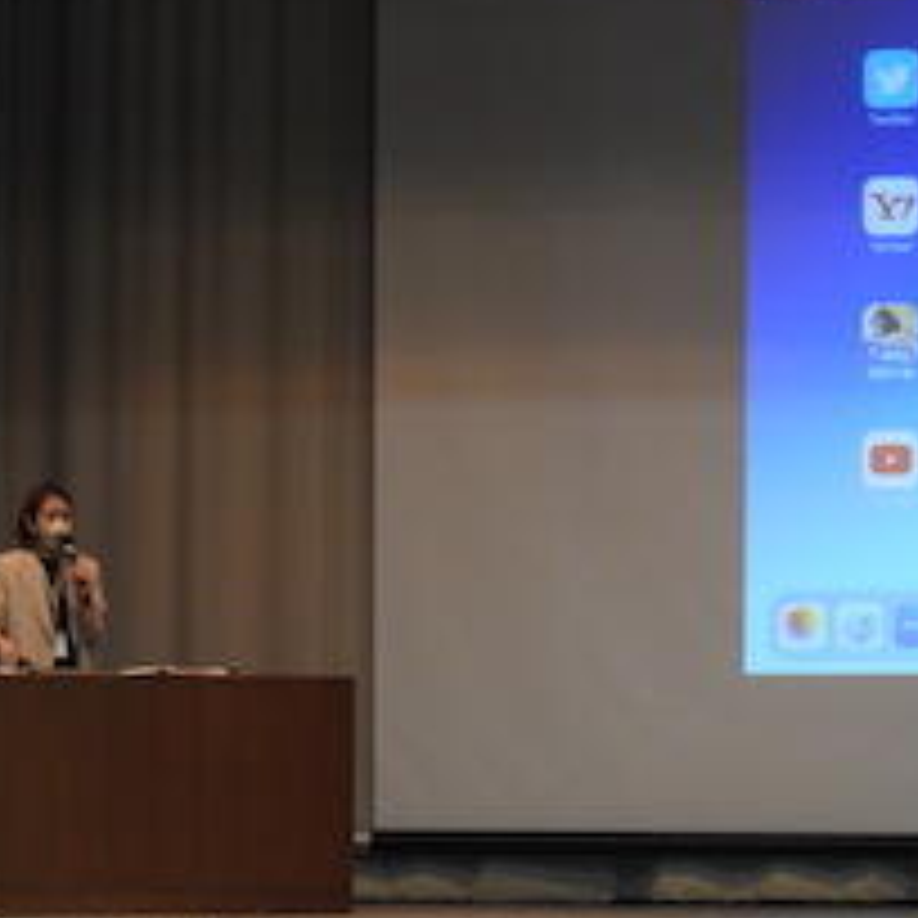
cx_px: 724
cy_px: 428
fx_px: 8851
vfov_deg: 5.9
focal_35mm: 295
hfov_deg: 5.9
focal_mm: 30.5
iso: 400
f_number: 5.2
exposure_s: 1/20
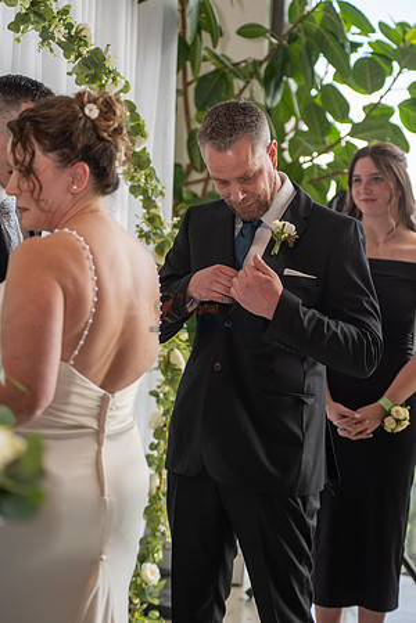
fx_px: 1300
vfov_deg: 27.0
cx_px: 208
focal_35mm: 75
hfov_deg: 18.2
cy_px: 312
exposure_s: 1/160
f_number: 3.2
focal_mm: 75
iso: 125
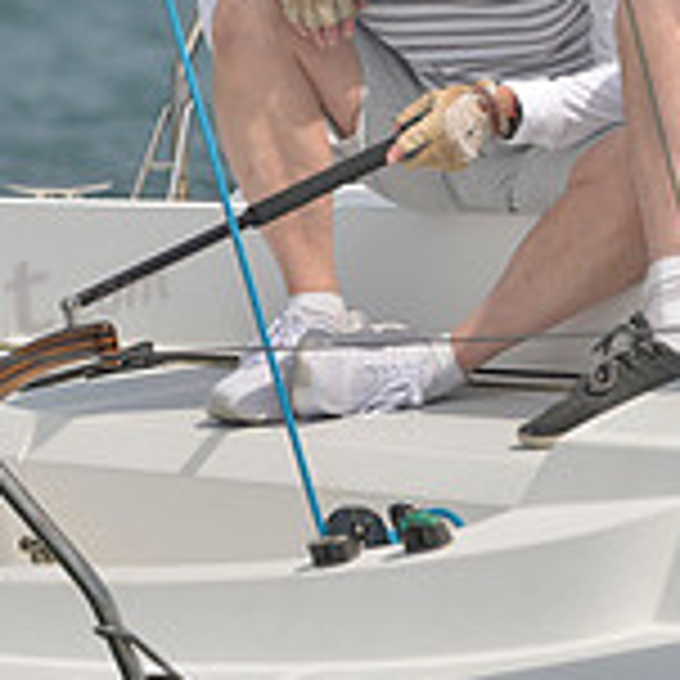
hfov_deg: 2.0
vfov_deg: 2.0
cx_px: 405
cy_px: 52
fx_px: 19580
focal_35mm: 881
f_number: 9
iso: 200
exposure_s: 1/1000
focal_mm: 270
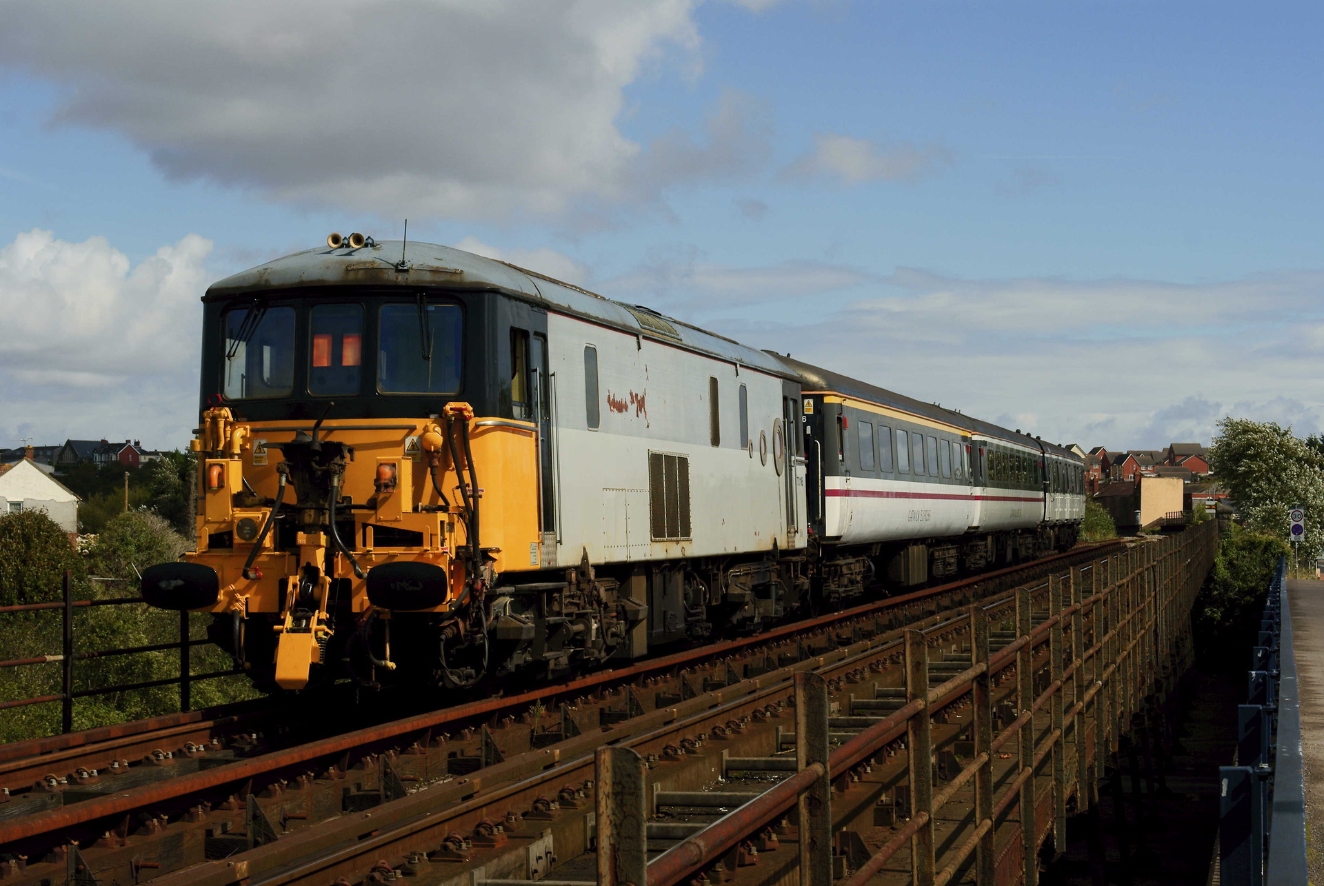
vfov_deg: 18.2
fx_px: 2761
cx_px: 662
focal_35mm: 75
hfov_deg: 27.0
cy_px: 443
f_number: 10
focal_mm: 50
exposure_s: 1/640
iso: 200
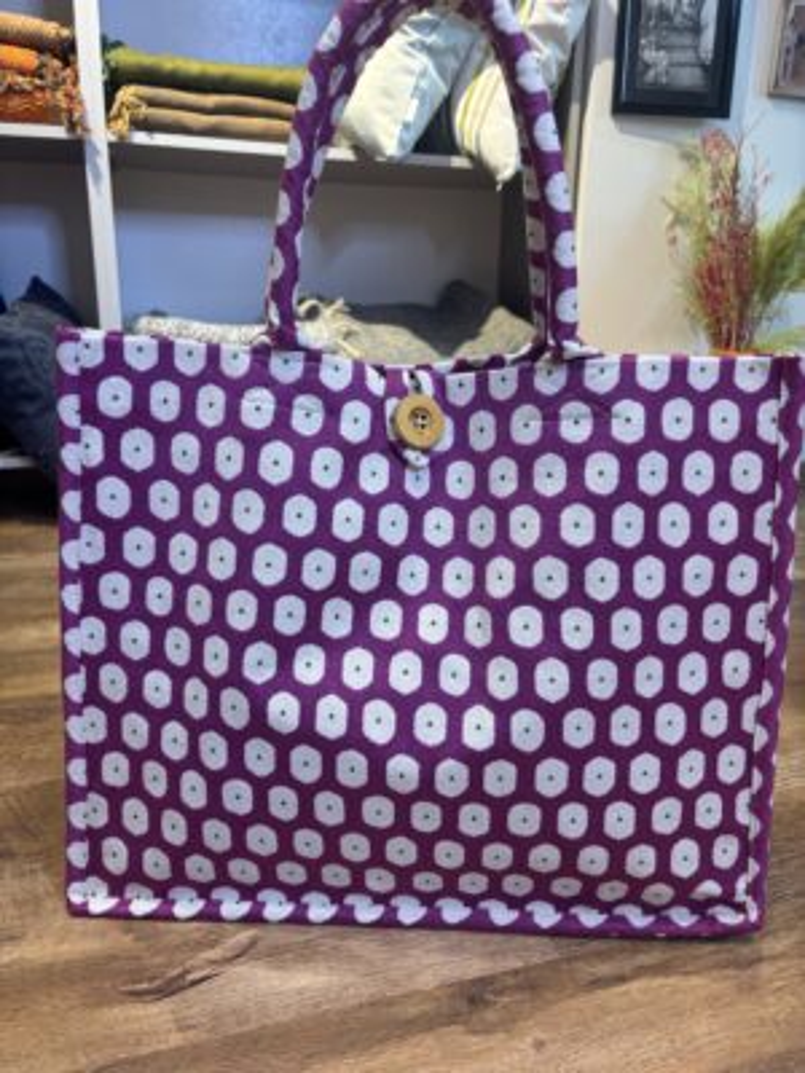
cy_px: 536
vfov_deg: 67.3
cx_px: 402
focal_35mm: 26
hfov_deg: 53.1
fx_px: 806
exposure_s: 1/50
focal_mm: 5.96
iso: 80
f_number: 1.6
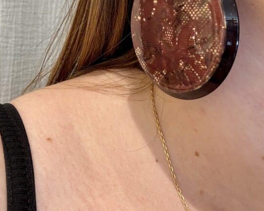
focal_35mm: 55
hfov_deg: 33.8
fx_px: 430
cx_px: 87
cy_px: -10
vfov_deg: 25.9
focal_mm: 2.69
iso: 64
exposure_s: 1/50
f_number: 1.9
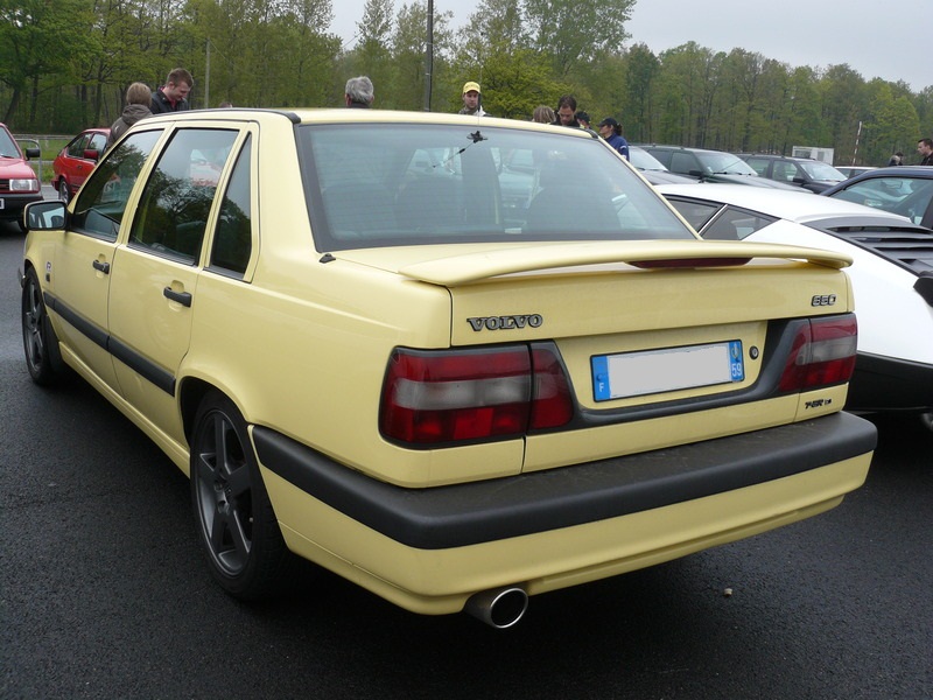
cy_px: 350
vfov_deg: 39.7
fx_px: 970
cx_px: 466
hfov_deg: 51.4
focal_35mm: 36
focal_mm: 6
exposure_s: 1/200
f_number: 4
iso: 100
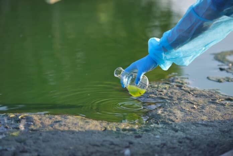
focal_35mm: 105
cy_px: 78
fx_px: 680
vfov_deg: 13.1
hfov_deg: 19.4
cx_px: 116
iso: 125
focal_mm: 105
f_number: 5.6
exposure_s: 1/500
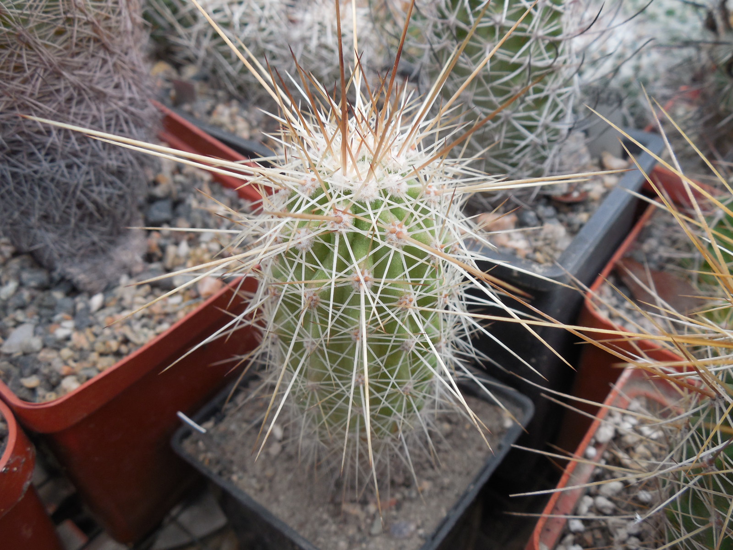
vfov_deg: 45.4
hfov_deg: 58.4
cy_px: 275
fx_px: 656
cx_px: 366
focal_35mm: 31
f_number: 3.6
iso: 125
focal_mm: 5.6
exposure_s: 1/50
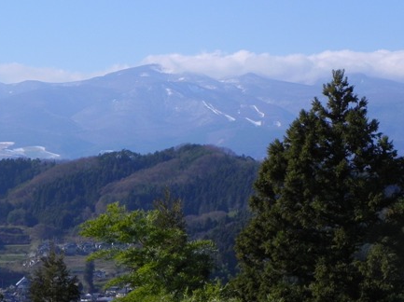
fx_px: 1796
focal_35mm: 154
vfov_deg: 9.6
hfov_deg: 12.8
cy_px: 147
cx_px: 162
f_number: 8
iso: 160
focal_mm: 20.8
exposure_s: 1/497
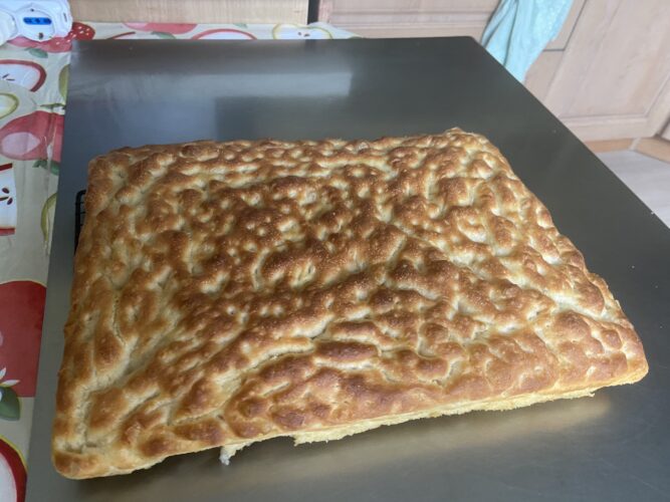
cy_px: 251
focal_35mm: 26
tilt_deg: -46.9
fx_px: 503
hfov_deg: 67.3
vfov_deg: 53.0
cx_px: 335
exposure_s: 1/60
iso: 200
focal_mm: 4.25
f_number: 1.8
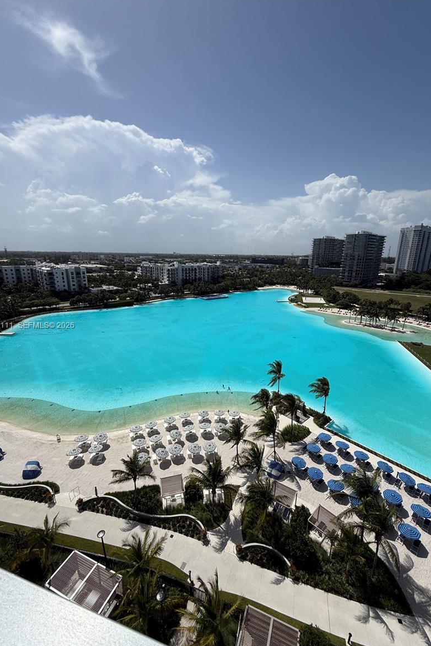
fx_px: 269
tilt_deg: -15.1
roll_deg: -1.7
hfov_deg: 77.3
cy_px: 326
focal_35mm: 15
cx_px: 221
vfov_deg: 100.4
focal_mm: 2.22
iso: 50
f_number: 2.2
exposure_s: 1/6173
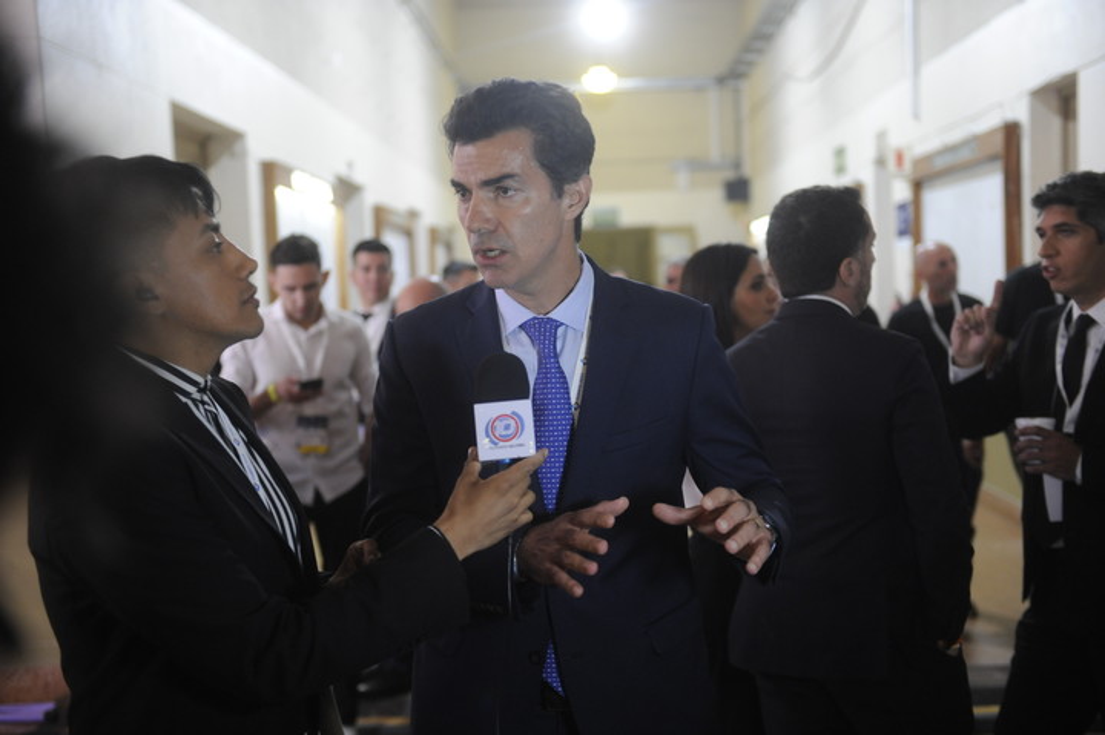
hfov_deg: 39.6
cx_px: 552
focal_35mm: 50
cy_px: 368
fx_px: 1534
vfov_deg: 27.0
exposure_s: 1/100
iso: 2000
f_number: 2.8
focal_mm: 50
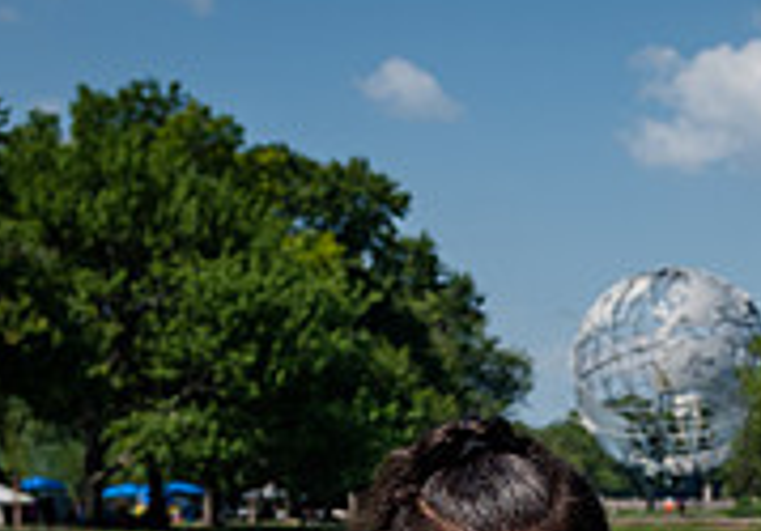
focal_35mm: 126
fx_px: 2703
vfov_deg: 10.6
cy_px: 927
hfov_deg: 15.7
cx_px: 753
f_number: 4
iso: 200
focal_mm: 31
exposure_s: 1/2500
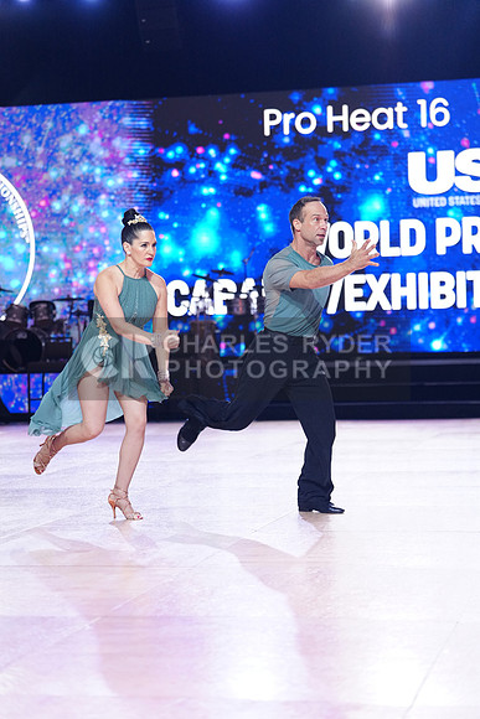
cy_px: 360
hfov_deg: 17.3
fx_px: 1579
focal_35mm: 79
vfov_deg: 25.7
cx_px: 240
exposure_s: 1/400
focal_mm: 79
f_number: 2.8
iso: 2000
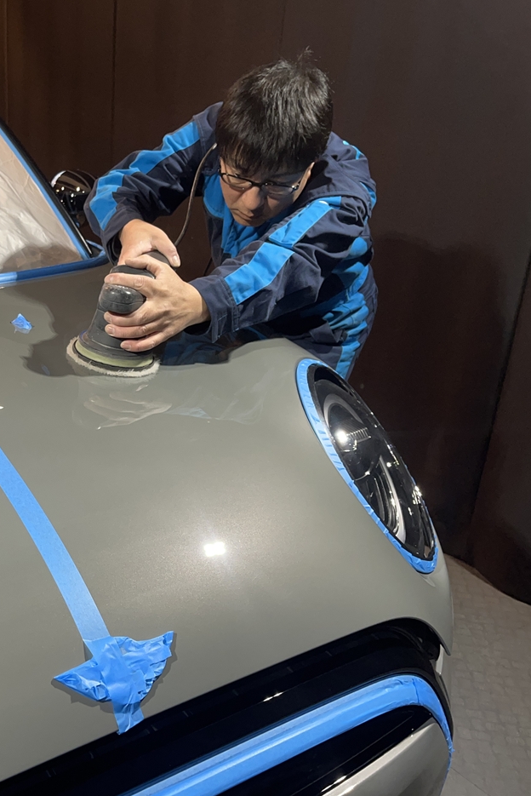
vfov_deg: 51.9
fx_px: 818
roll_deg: -0.3
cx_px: 45
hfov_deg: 33.9
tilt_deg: -20.8
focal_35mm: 37
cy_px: 389
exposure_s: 1/120
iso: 100
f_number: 1.6
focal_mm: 5.1
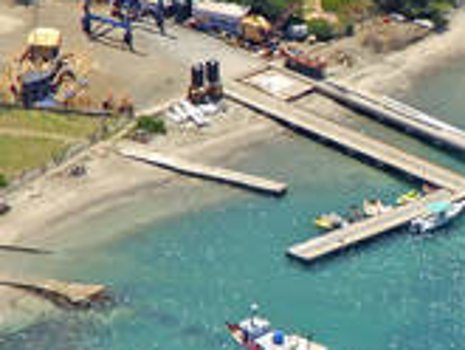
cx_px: 442
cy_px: 189
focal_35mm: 578
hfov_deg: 3.4
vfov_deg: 2.6
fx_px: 7770
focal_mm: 110
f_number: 7.1
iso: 400
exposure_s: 1/1250
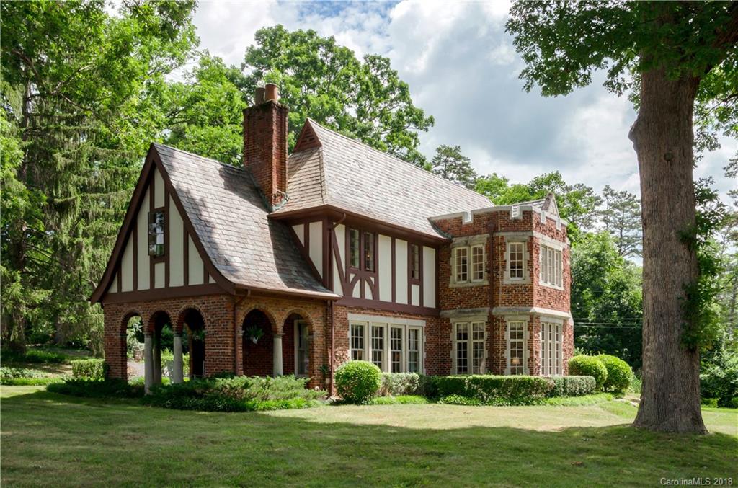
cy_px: 244
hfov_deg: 59.6
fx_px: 644
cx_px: 369
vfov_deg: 41.5
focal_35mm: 32
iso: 250
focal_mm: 21
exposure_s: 1/160
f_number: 16
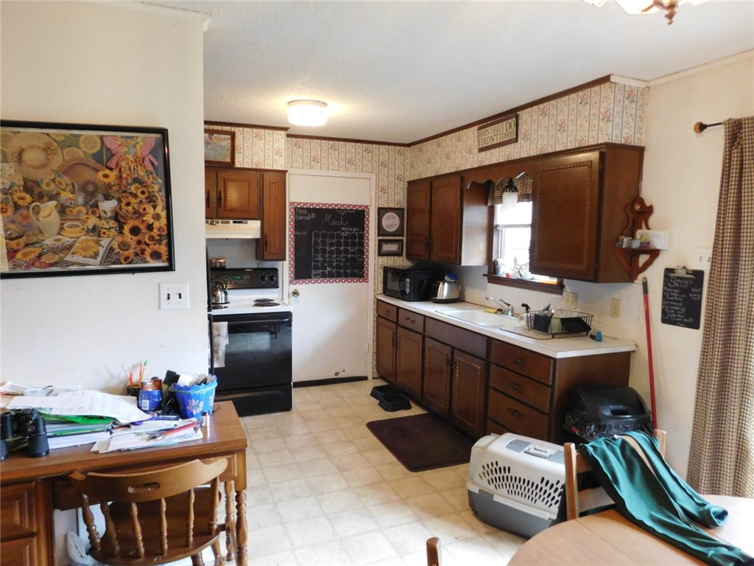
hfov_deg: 73.9
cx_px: 377
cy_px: 283
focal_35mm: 23
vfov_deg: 58.9
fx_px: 501
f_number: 3
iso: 400
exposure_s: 1/25
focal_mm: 4
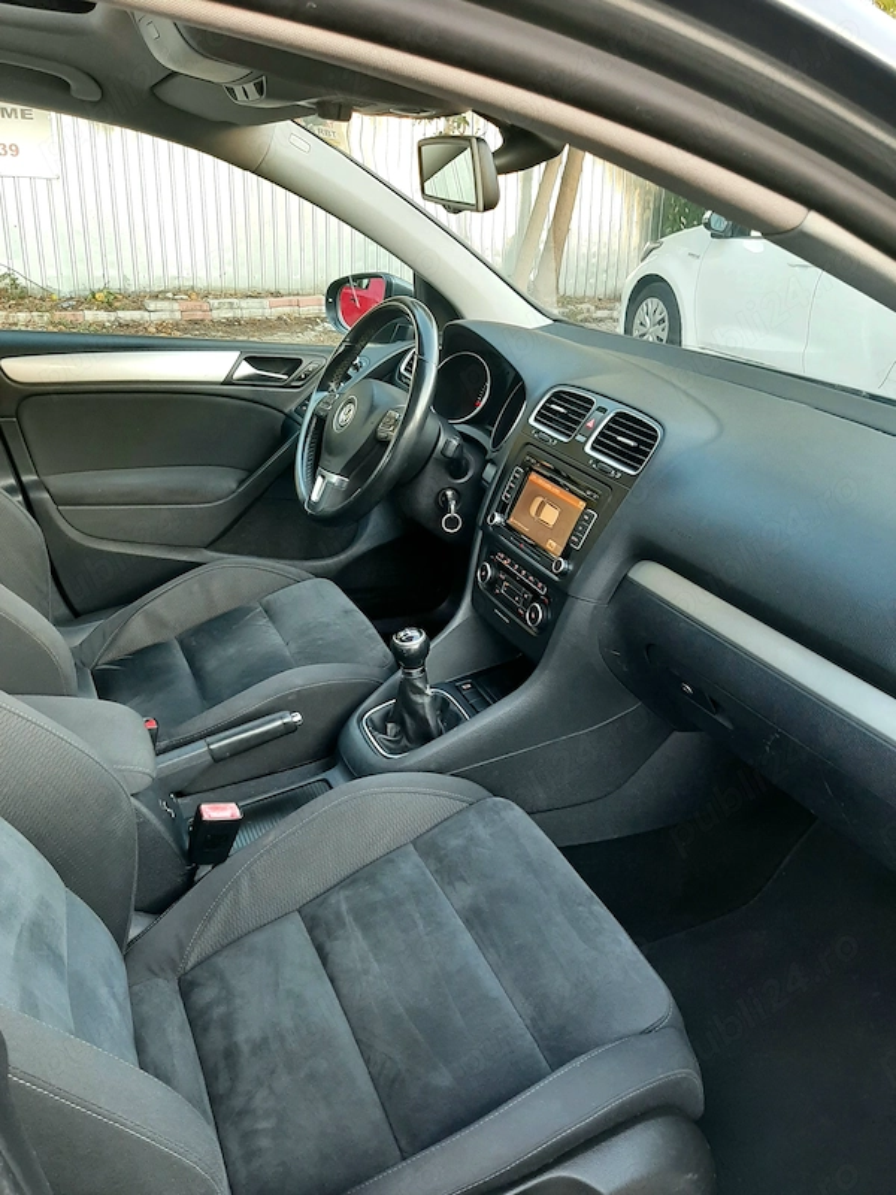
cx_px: 448
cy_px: 598
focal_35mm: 26
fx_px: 897
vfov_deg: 67.3
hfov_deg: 53.1
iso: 100
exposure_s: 1/50
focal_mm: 3.93
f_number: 1.7
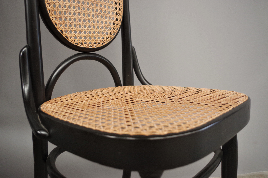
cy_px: 89
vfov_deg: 38.9
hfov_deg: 55.8
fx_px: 253
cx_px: 134
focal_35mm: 34
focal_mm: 23.13
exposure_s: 1/60
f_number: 4
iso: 800
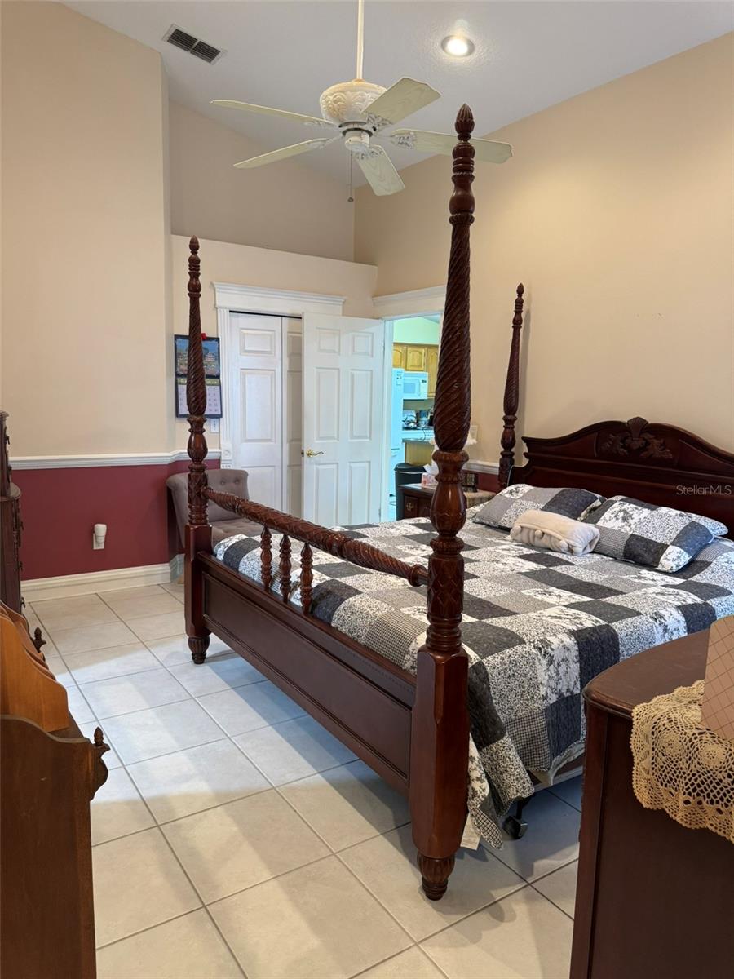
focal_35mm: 24
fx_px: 679
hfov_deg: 56.8
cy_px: 490
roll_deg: -0.3
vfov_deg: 71.6
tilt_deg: -7.7
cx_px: 367
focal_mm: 6.76
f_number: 1.78
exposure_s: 1/60
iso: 250
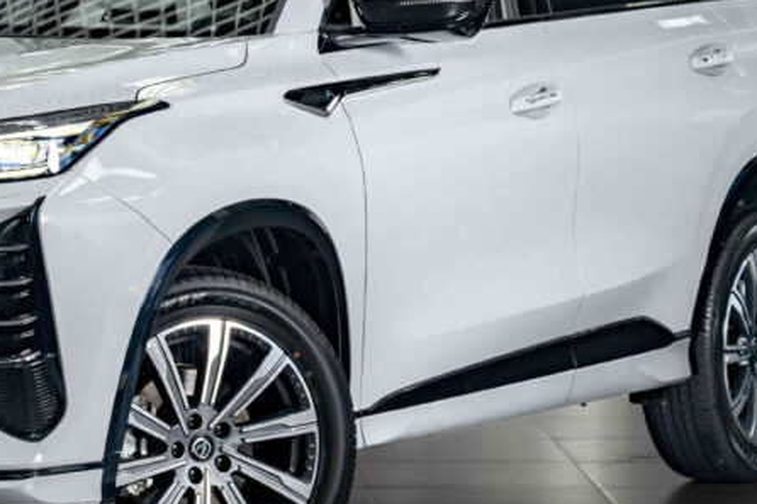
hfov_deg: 11.4
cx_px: 119
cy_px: 165
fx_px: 3762
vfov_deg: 7.7
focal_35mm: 179
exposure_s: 1/100
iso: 800
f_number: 5
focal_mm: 70
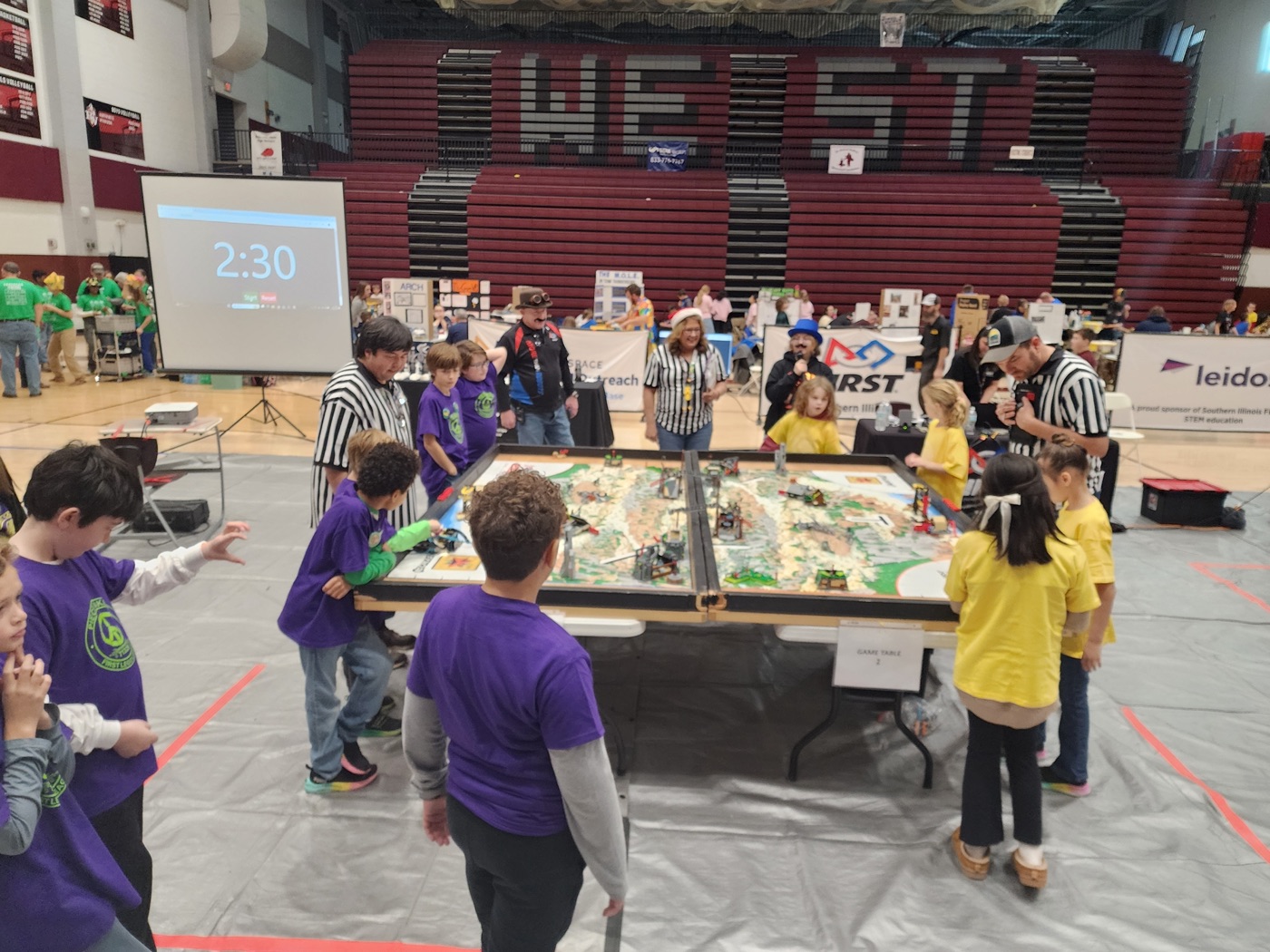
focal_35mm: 23
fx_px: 844
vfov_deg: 58.9
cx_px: 635
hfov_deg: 73.9
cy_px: 476
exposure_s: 1/120
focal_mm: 6.4
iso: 320
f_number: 1.8
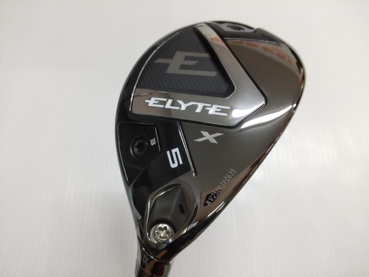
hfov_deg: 71.6
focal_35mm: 24
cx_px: 184
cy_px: 138
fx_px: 256
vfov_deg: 56.8
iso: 137
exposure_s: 1/50
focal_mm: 3.43
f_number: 2
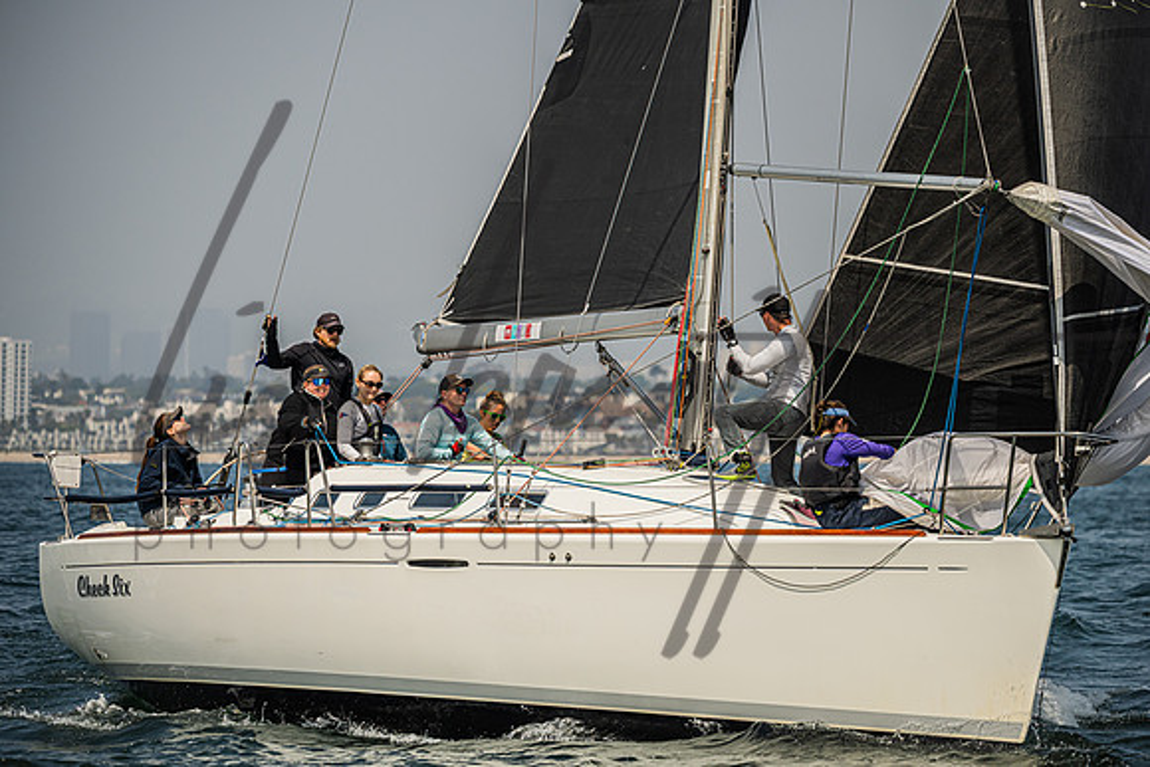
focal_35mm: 230
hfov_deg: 9.0
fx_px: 7338
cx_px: 575
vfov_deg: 6.0
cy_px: 384
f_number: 5
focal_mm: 210
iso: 220
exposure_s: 1/4000
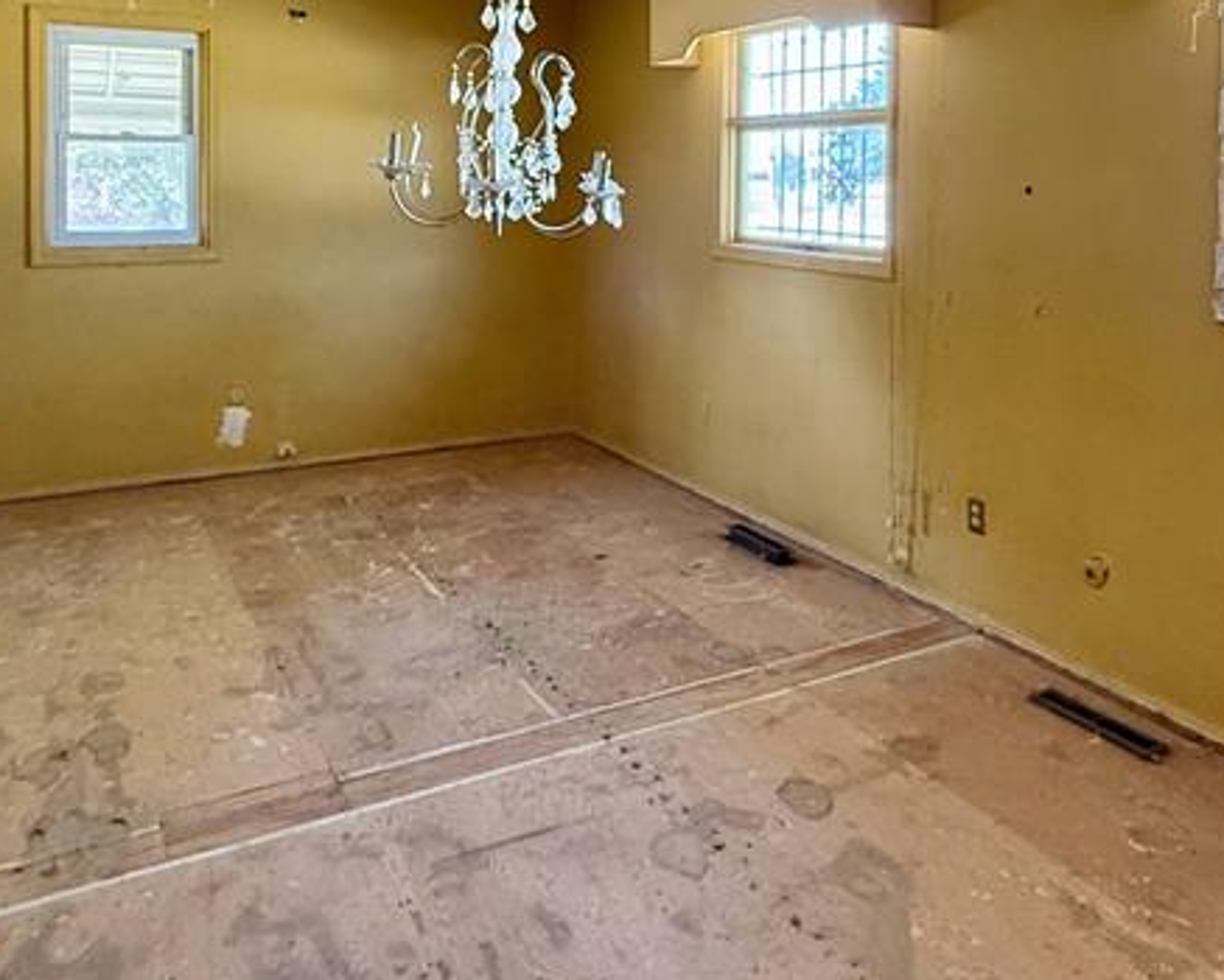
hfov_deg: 55.3
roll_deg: -0.6
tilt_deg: -2.1
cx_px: 725
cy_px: 202
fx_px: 1160
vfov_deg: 43.7
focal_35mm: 32
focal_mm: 2.22
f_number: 2.2
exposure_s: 1/76
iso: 320
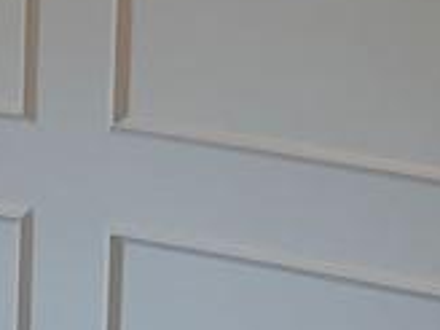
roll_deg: -2.3
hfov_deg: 13.2
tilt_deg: -4.4
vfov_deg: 9.6
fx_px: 1907
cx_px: 239
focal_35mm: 150
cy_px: -169
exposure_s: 1/120
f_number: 1.78
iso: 160
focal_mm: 6.76
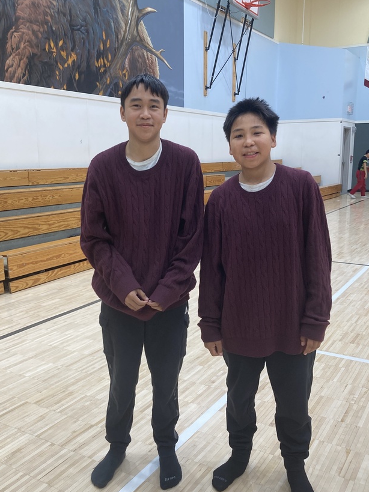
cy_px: 253
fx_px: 498
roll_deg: +0.0
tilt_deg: -10.2
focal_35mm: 35
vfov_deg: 52.6
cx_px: 175
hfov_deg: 40.7
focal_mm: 3.99
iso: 64
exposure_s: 1/120
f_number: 1.8
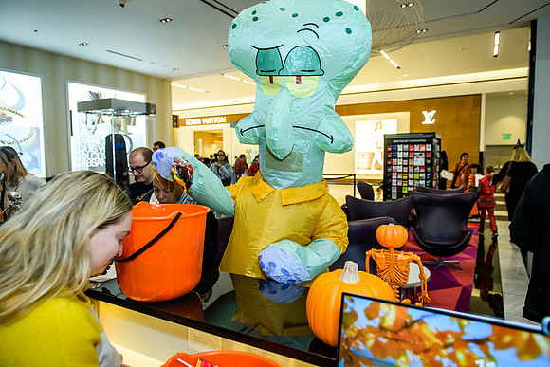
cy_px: 184
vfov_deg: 53.2
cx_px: 275
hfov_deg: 73.7
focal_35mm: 24
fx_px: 367
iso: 2000
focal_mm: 24
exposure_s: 1/250
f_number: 4
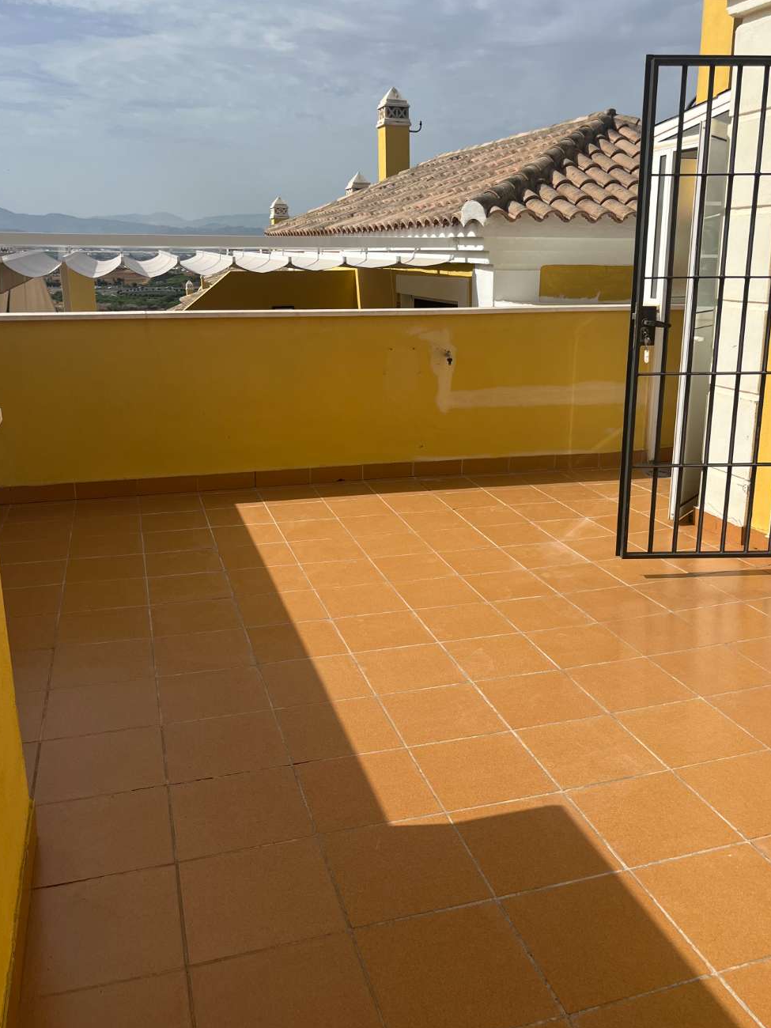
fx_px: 891
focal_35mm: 30
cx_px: 435
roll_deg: -1.6
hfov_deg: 46.7
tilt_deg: -16.0
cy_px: 477
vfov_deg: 59.9
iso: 50
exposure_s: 1/5848
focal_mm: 5.1
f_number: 1.6
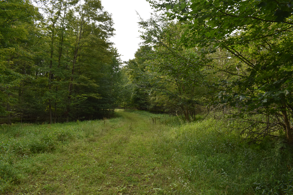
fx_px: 220
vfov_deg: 48.0
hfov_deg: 67.4
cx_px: 146
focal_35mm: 27
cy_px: 98
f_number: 8
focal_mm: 18
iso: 360
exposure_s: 1/250
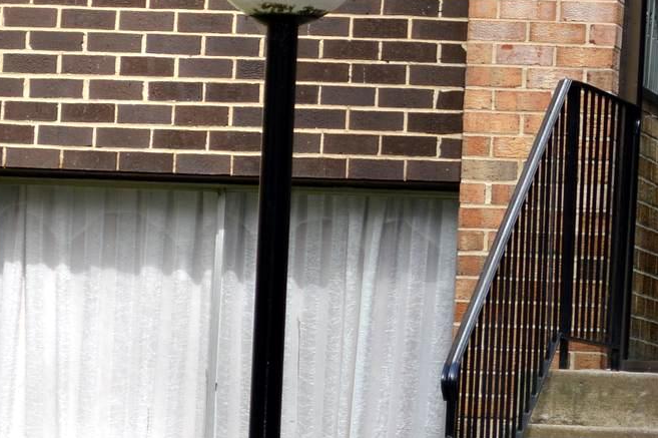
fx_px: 4438
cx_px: 868
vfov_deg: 5.6
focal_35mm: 243
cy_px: 97
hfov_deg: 8.4
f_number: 5.6
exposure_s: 1/160
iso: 100
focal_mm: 52
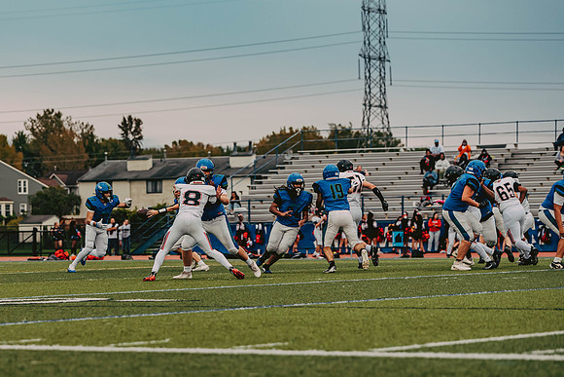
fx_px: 2393
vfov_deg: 9.0
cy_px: 226
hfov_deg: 13.4
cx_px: 155
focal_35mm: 153
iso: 800
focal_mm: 105
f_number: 3.2
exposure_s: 1/640
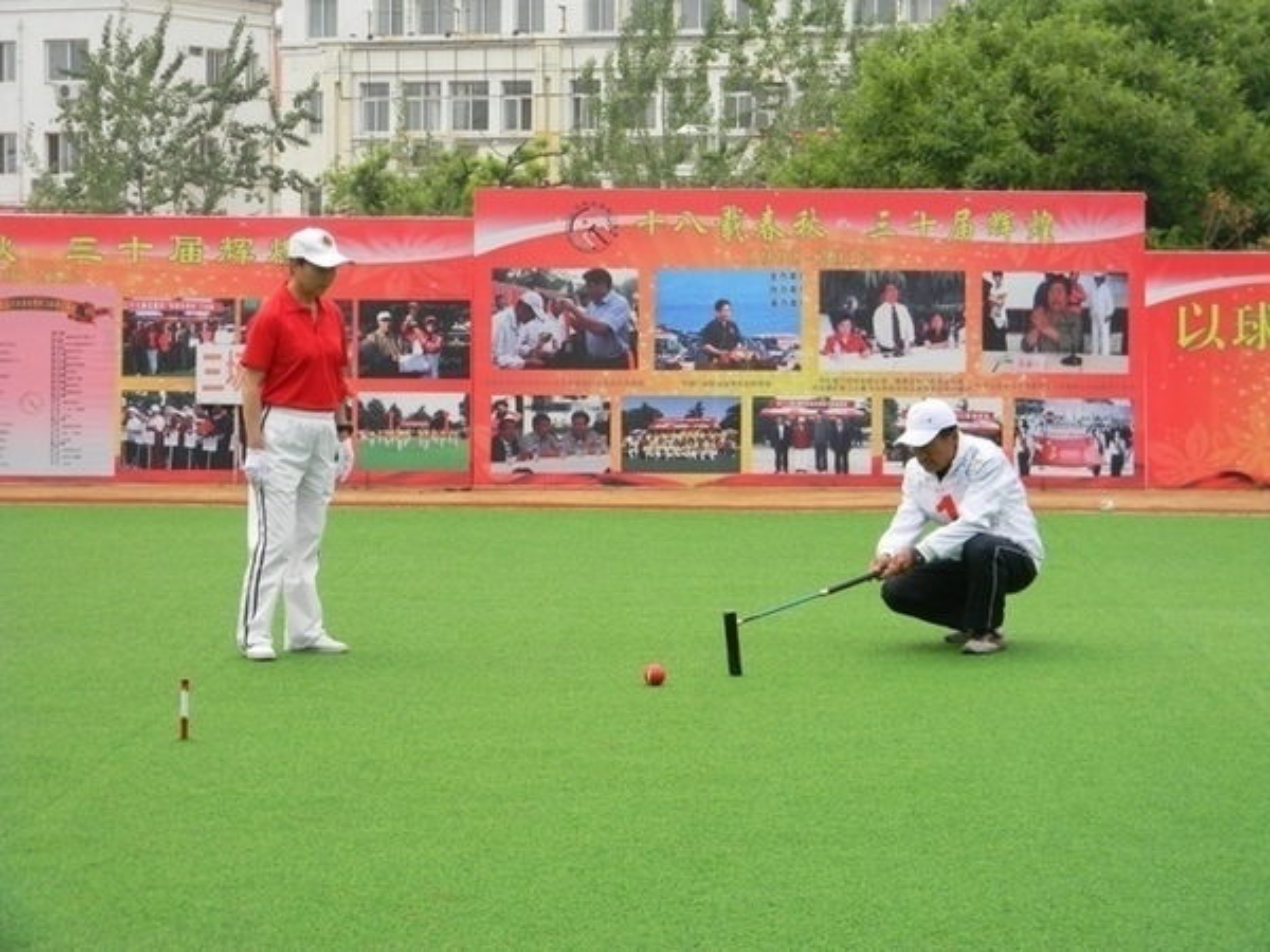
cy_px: 476
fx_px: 3045
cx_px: 635
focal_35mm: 83
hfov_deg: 23.6
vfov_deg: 17.8
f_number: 4.5
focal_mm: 15.1
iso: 80
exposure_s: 1/358
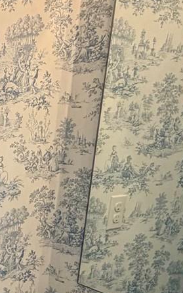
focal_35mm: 68
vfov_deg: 29.3
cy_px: 250
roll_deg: +1.5
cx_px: -186
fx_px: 543
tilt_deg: -17.0
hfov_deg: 15.3
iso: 200
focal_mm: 2.22
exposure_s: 1/120
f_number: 2.2
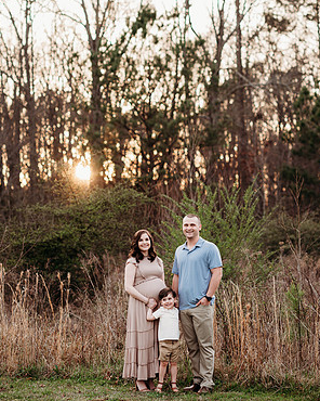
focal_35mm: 97
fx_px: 1148
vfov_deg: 19.7
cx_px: 161
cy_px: 164
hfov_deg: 15.9
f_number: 2.5
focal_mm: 85
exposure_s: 1/400
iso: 320
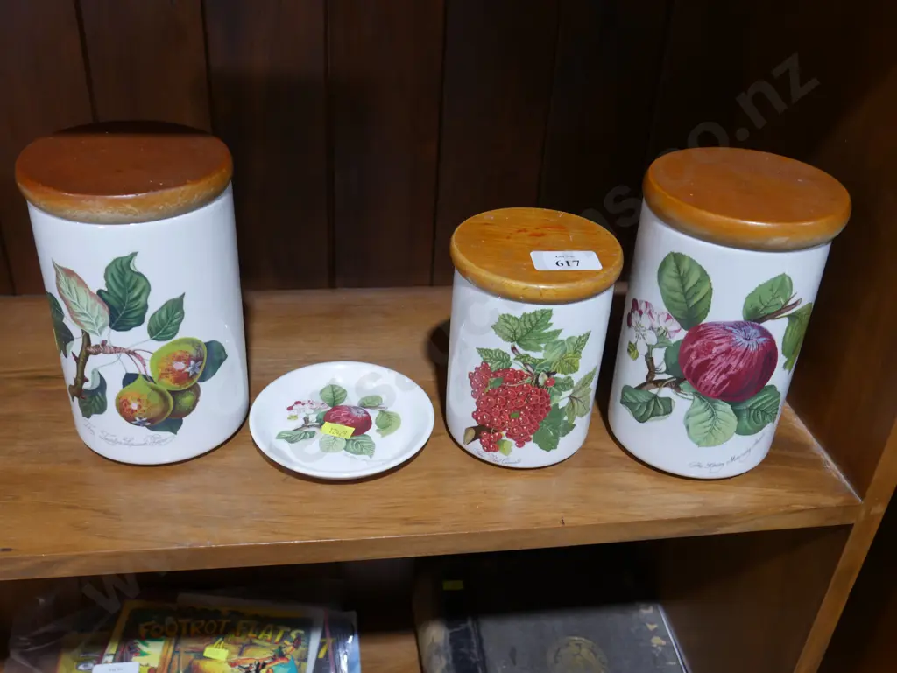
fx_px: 881
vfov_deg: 41.8
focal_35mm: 34
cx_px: 448
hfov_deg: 53.9
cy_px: 336
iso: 640
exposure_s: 1/60
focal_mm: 17
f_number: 5
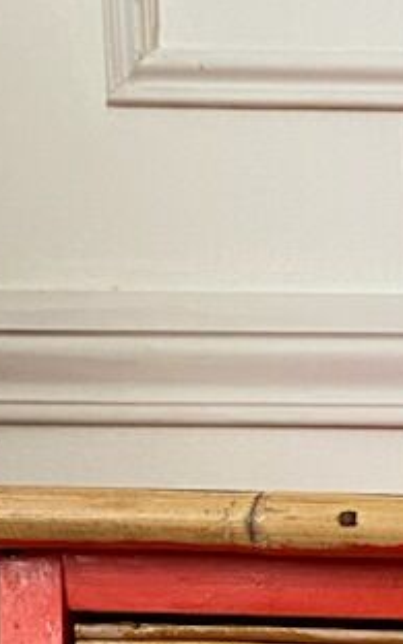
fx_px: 1986
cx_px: 763
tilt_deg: -9.4
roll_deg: +0.8
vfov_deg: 16.0
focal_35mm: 113
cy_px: 1117
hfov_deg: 10.7
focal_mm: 4.25
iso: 125
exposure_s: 1/75
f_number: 1.8
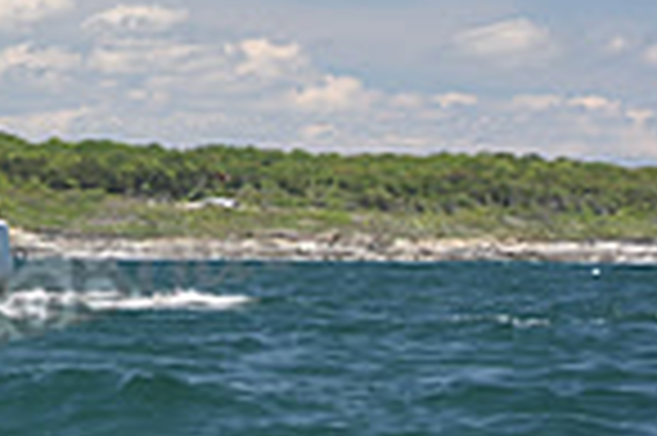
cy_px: -344
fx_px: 5086
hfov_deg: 7.2
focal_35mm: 279
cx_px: -450
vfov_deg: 4.9
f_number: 4.5
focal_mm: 70
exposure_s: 1/800
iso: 200
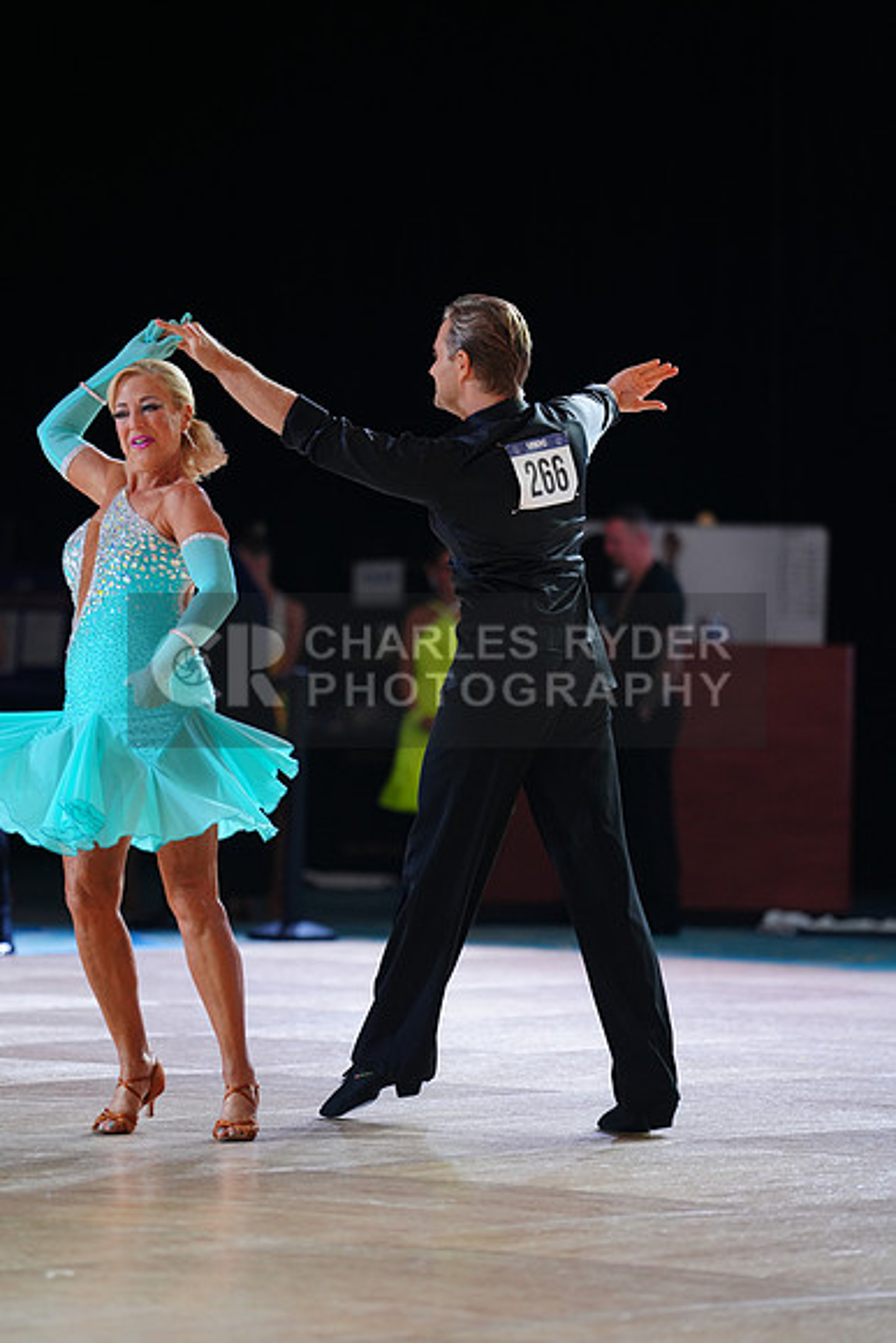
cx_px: 448
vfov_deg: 11.7
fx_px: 6566
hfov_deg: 7.8
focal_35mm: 176
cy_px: 672
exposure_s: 1/400
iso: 1000
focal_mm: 176
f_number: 2.8
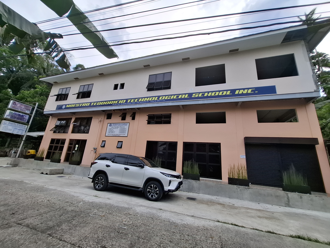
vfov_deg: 89.9
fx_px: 124
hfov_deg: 106.2
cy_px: 124
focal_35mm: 13
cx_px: 165
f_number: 2.2
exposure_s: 1/663
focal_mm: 1.74
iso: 40
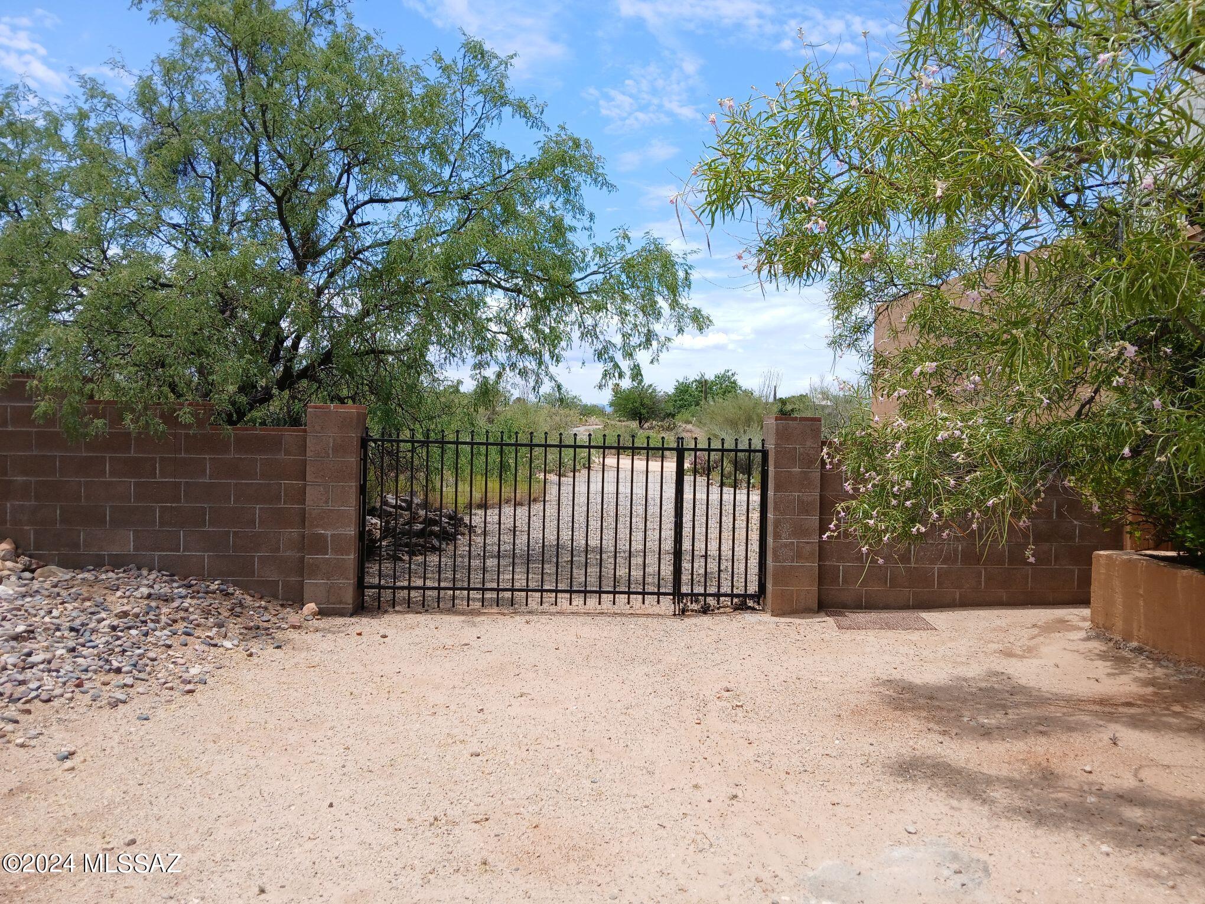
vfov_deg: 53.1
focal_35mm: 26
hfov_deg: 67.3
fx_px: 905
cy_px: 452
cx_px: 602
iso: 20
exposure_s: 1/558
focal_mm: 3.98
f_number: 1.8
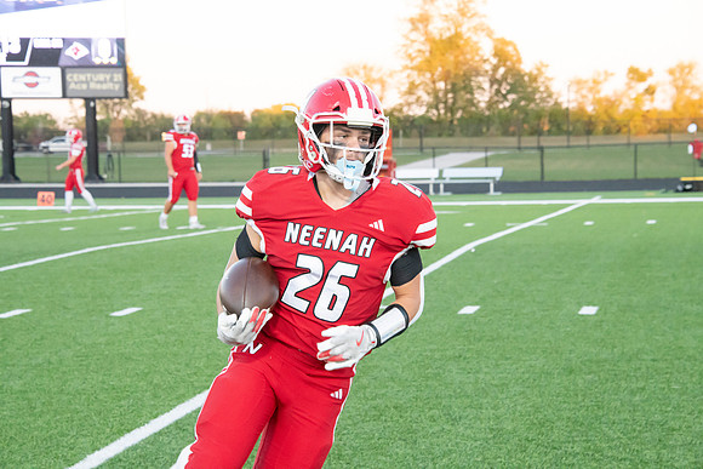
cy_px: 234
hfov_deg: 17.6
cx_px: 352
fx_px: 2266
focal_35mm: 116
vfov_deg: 11.8
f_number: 9
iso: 8000
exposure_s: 1/400
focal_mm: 116
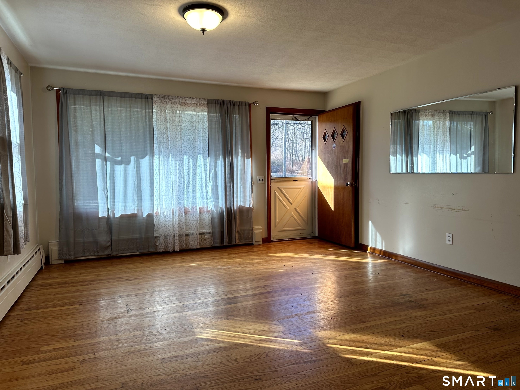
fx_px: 361
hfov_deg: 71.6
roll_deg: +1.1
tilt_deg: -3.7
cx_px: 260
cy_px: 195
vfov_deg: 56.8
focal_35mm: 24
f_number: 1.78
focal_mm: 6.86
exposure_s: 1/239
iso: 64
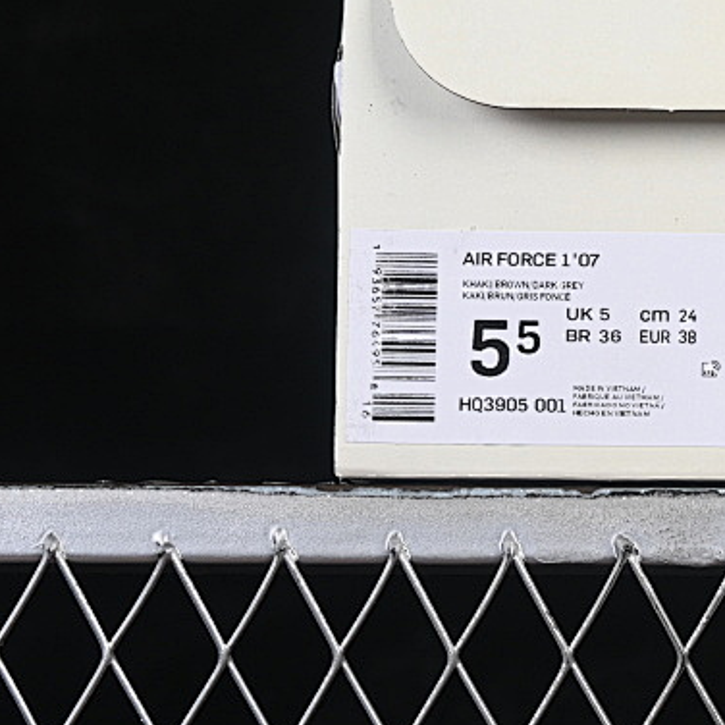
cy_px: 56
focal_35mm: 183
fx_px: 4336
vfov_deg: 9.5
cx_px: 850
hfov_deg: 9.4
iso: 160
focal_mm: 50
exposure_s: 1/80
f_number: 8
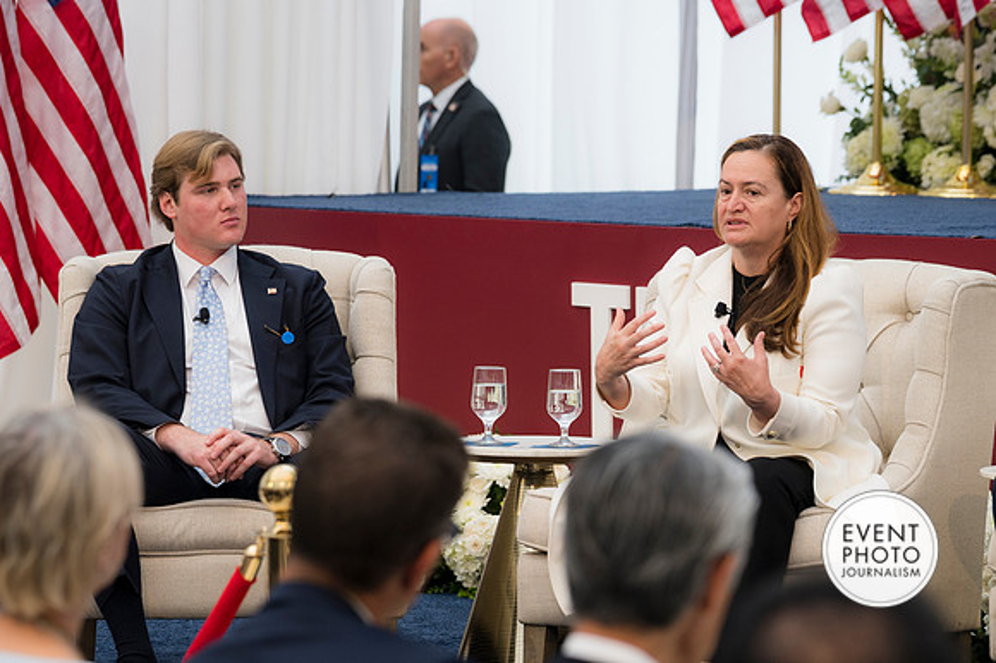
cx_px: 498
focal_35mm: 174
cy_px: 332
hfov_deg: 11.8
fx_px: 4811
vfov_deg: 7.9
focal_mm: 116
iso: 200
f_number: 4
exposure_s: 1/160
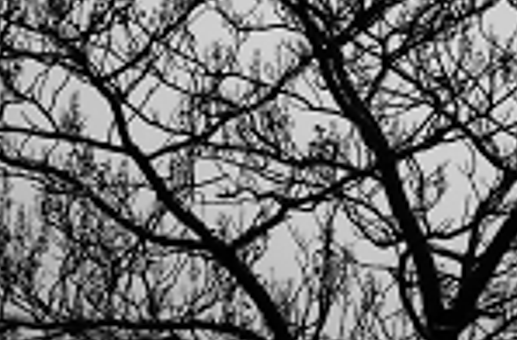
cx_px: -337
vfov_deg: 6.1
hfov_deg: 9.0
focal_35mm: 222
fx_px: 3175
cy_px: 168
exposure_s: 1/1250
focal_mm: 37
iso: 800
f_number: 16
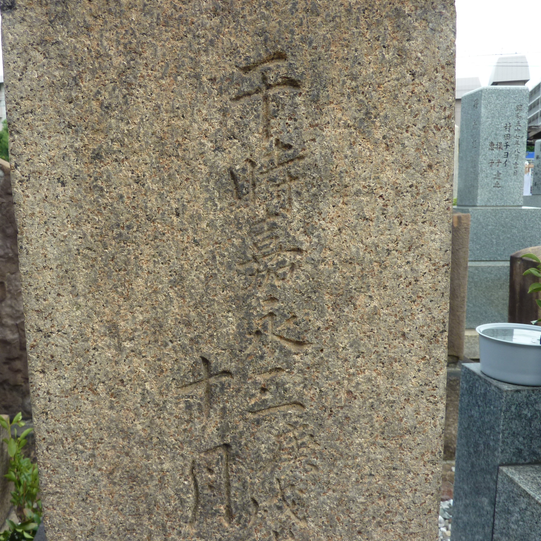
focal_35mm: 30
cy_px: 269
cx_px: 212
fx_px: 530
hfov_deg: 53.6
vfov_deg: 54.0
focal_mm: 4.1
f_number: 4
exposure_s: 1/160
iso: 80
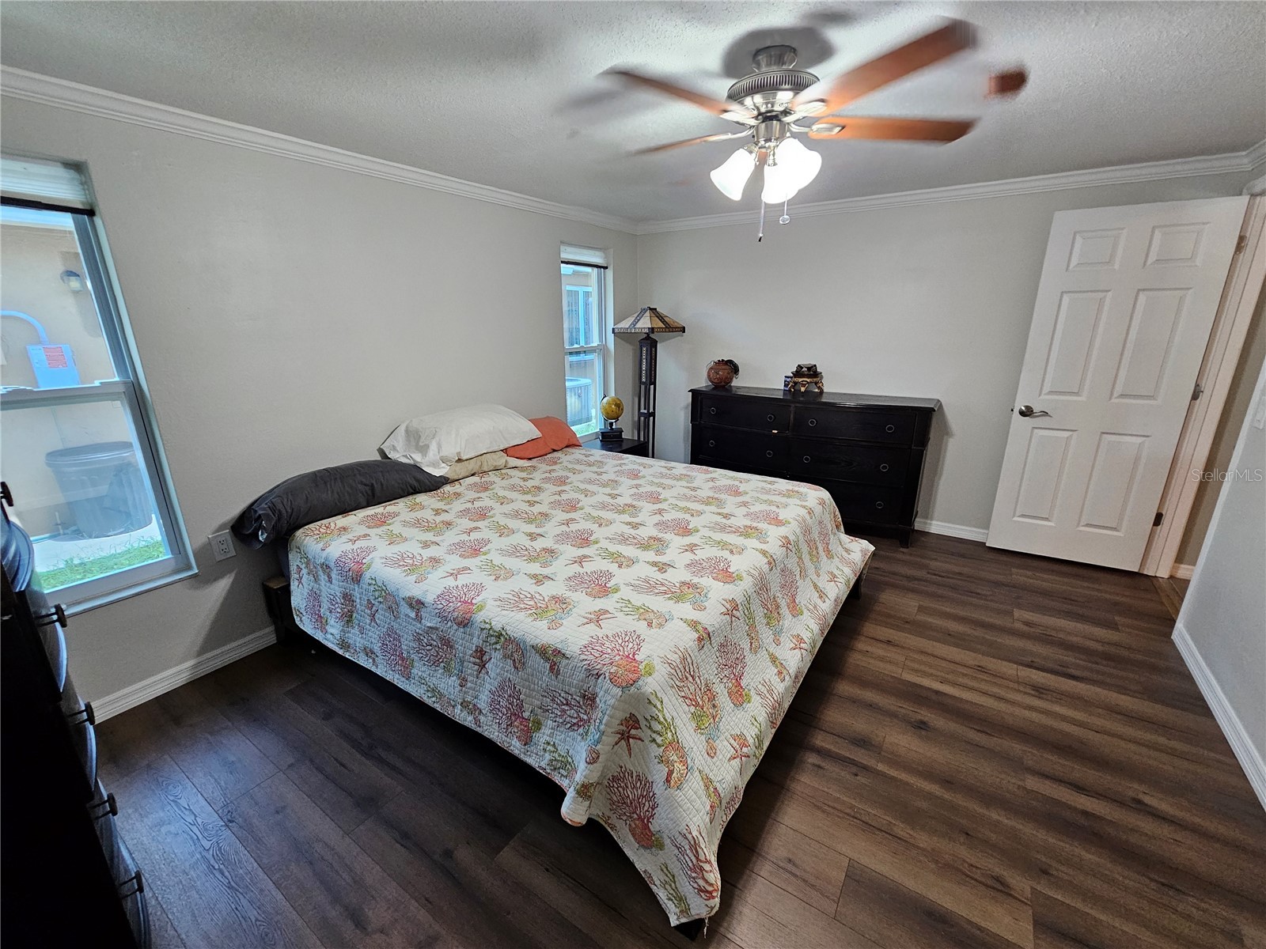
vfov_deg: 89.9
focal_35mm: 13
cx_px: 633
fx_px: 475
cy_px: 474
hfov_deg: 106.2
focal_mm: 2.2
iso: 250
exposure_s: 1/77
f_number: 2.2
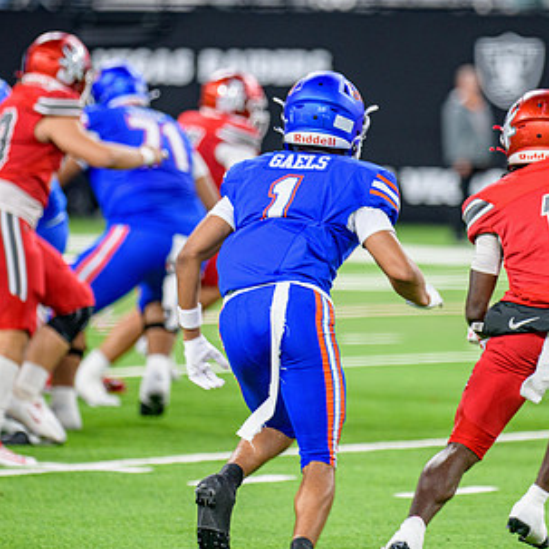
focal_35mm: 358
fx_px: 6424
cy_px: 291
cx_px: 364
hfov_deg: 4.9
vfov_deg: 4.9
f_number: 2.8
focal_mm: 220
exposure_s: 1/400
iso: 1000
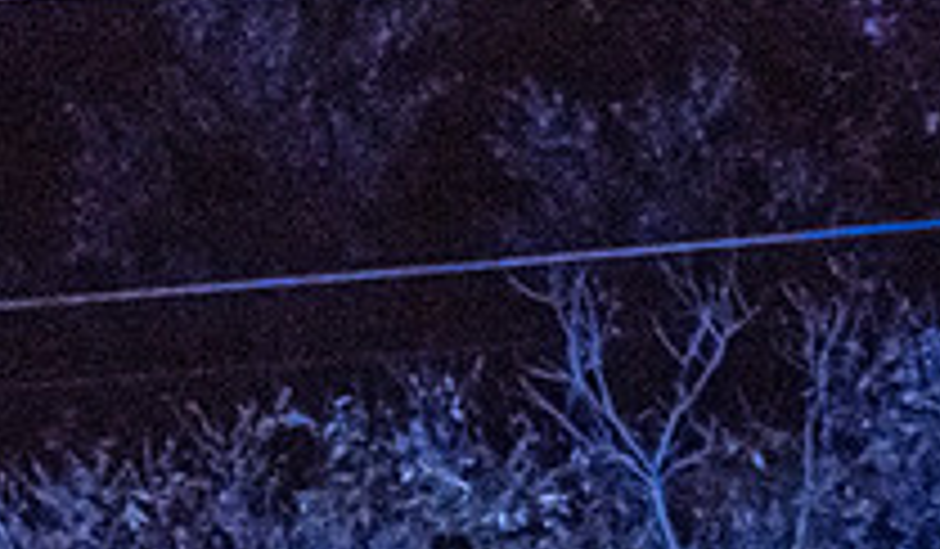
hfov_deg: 2.8
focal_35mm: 767
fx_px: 19293
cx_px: 1086
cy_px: 833
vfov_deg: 1.6
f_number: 5.3
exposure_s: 1/25
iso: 16000
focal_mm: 175
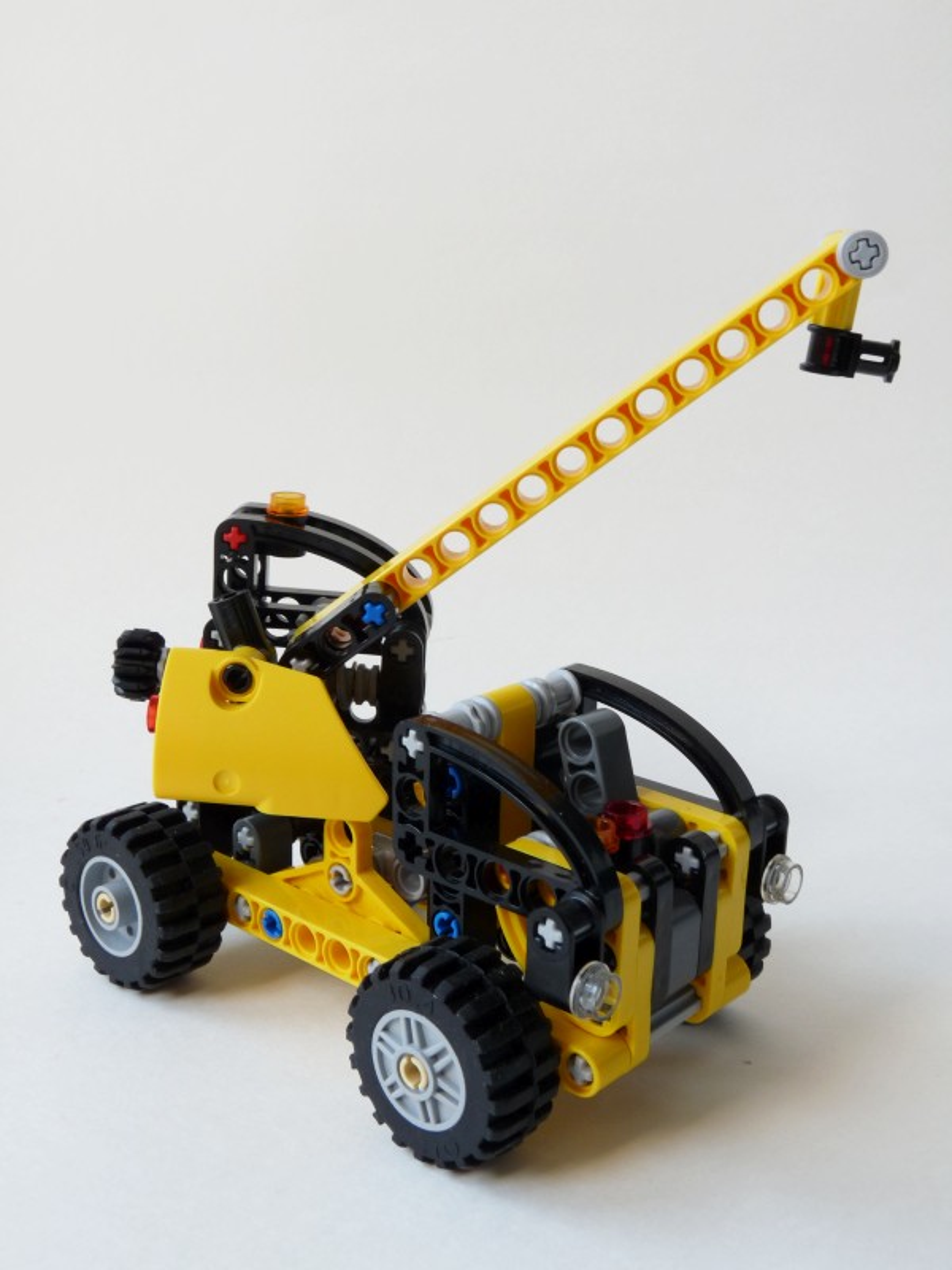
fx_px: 1467
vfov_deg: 46.8
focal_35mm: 40
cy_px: 635
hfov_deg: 36.0
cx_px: 476
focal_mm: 7.1
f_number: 5.6
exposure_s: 1/20
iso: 100
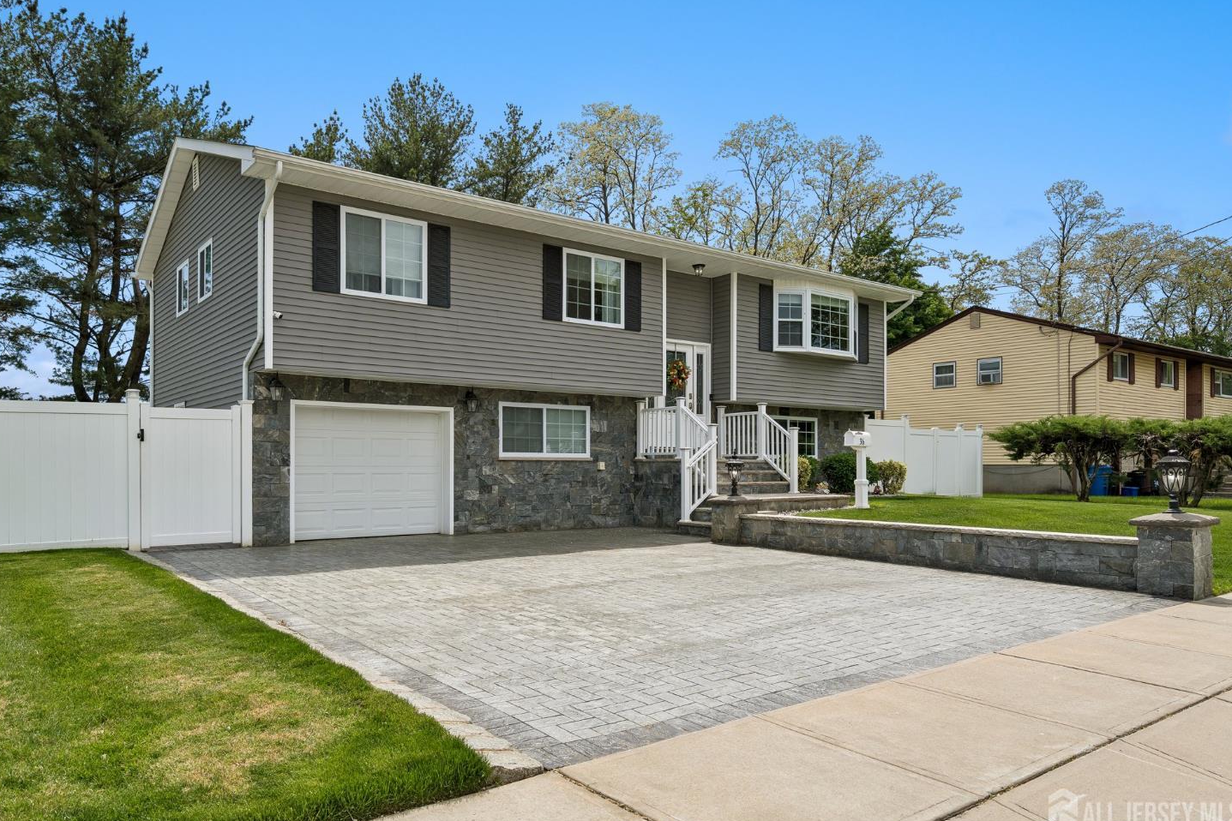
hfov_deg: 73.7
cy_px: 423
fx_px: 821
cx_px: 617
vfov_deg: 53.1
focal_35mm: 24
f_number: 8
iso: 125
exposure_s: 1/500
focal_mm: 23
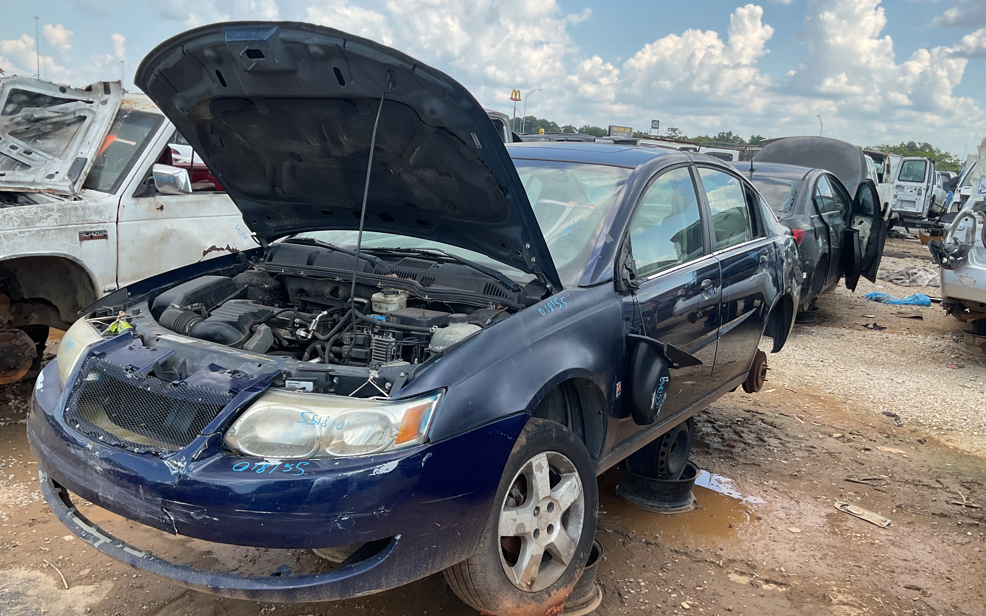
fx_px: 833
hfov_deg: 61.2
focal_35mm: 31
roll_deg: -3.6
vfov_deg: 40.6
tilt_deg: -13.1
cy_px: 329
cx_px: 490
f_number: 1.8
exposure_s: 1/534
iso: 16
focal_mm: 3
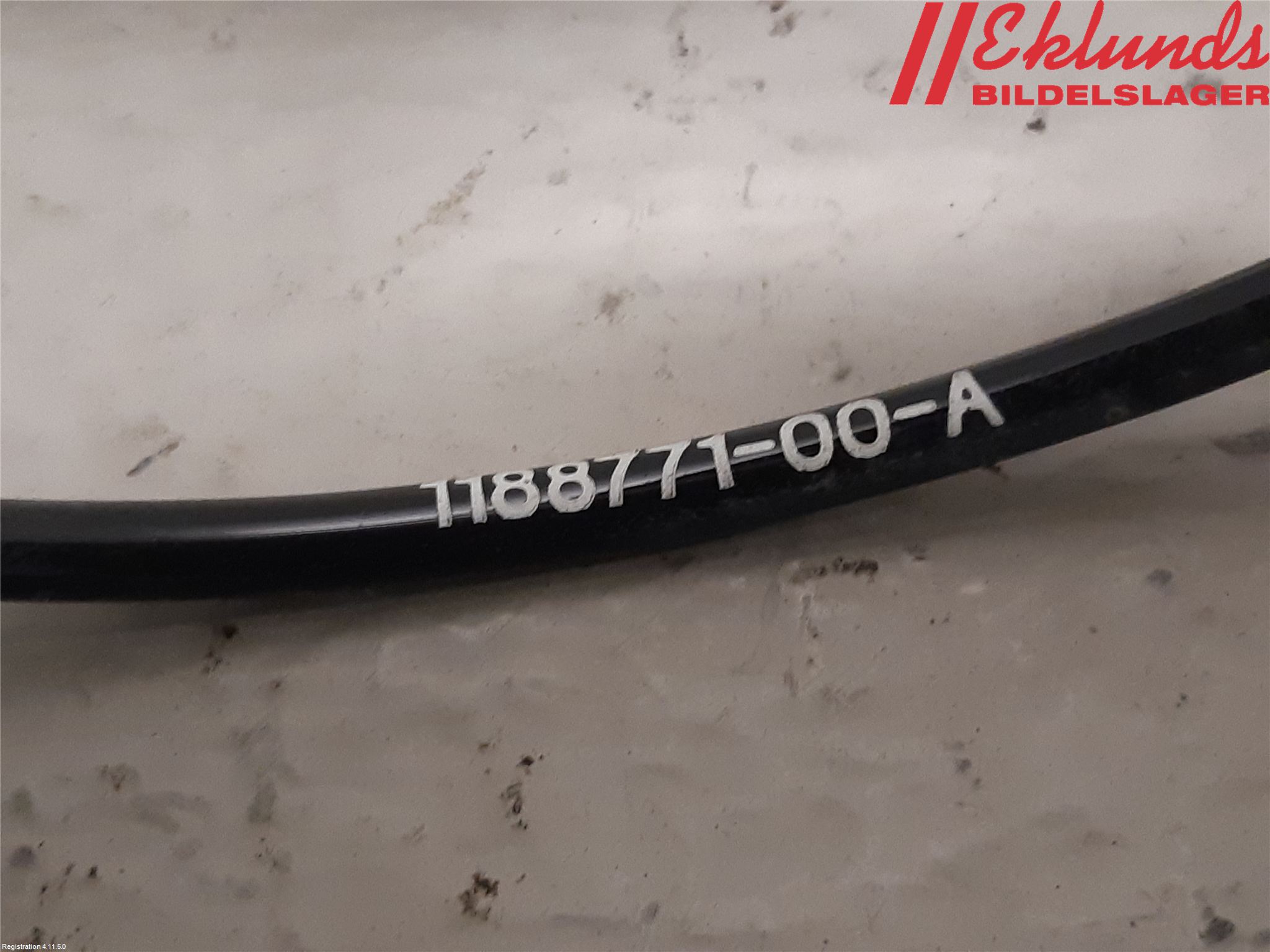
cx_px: 635
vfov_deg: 53.1
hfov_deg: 67.3
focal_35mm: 26
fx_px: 954
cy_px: 476
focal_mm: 3.93
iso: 250
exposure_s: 1/33
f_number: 1.7
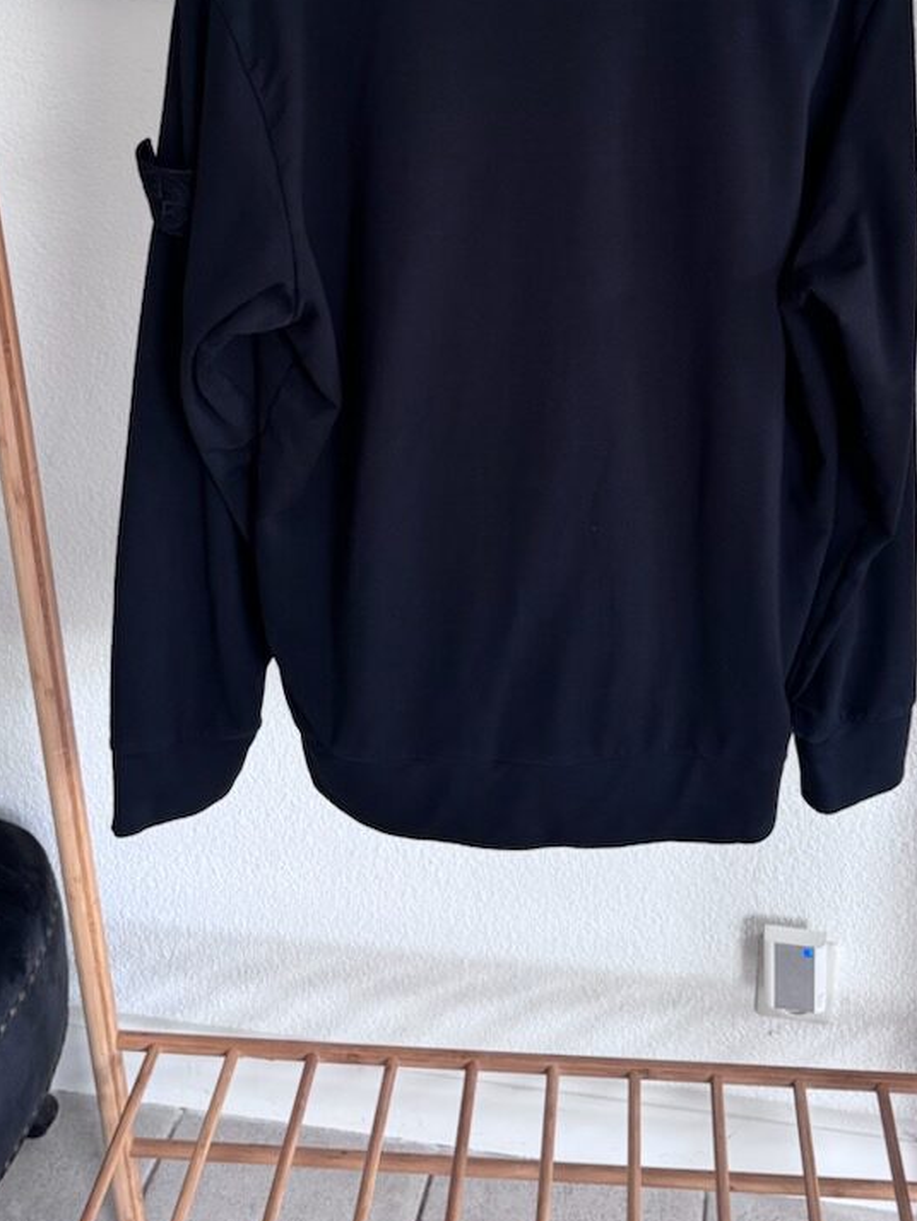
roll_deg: -0.4
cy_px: 262
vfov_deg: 42.1
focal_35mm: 43
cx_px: 539
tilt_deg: -16.1
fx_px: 1518
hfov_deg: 33.5
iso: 250
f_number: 1.78
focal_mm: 6.76
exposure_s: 1/60
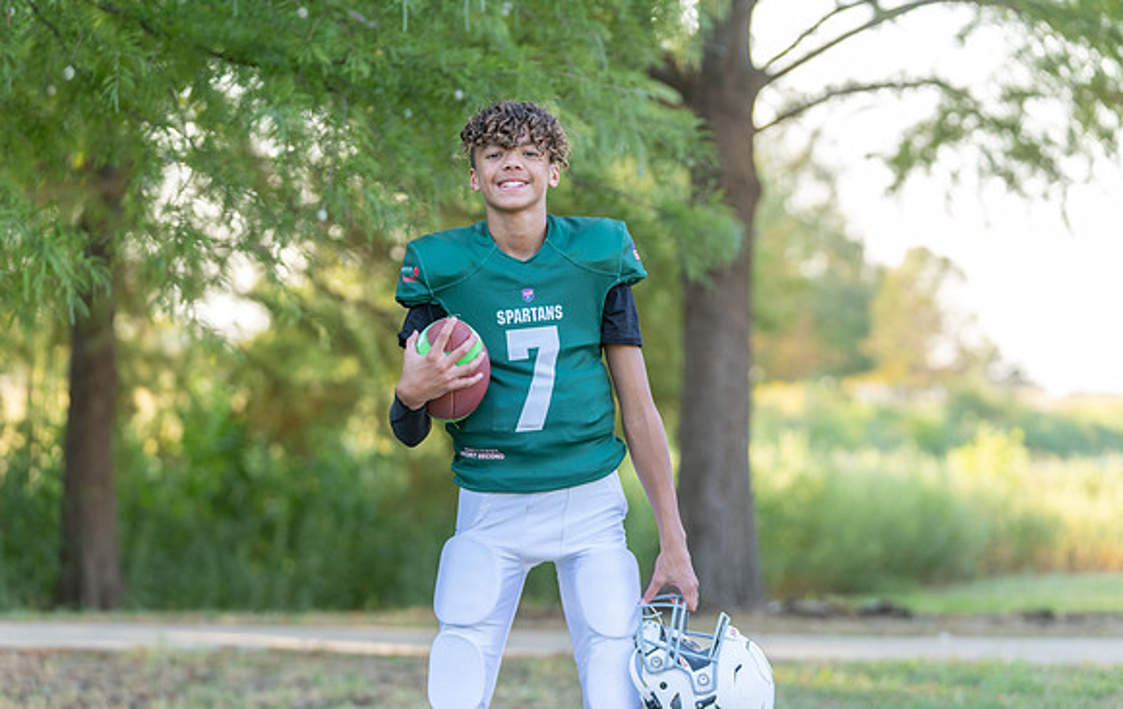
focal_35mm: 117
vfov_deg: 11.2
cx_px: 573
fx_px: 3602
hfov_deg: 17.7
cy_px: 372
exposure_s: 1/320
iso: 250
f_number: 2.8
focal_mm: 104
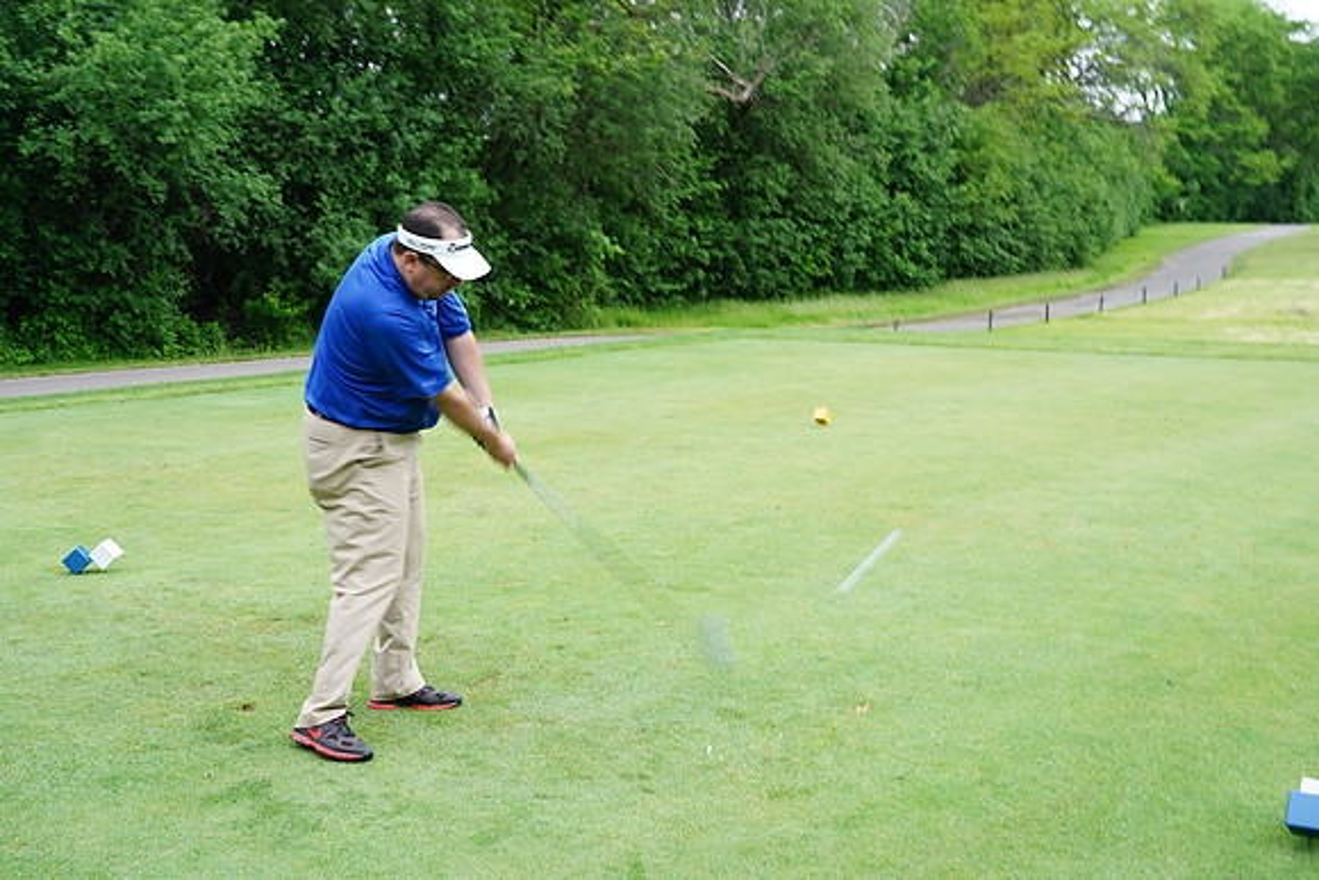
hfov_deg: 47.4
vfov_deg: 32.6
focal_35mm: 41
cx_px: 660
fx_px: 1502
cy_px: 440
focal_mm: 41
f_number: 5.6
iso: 125
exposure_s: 1/100
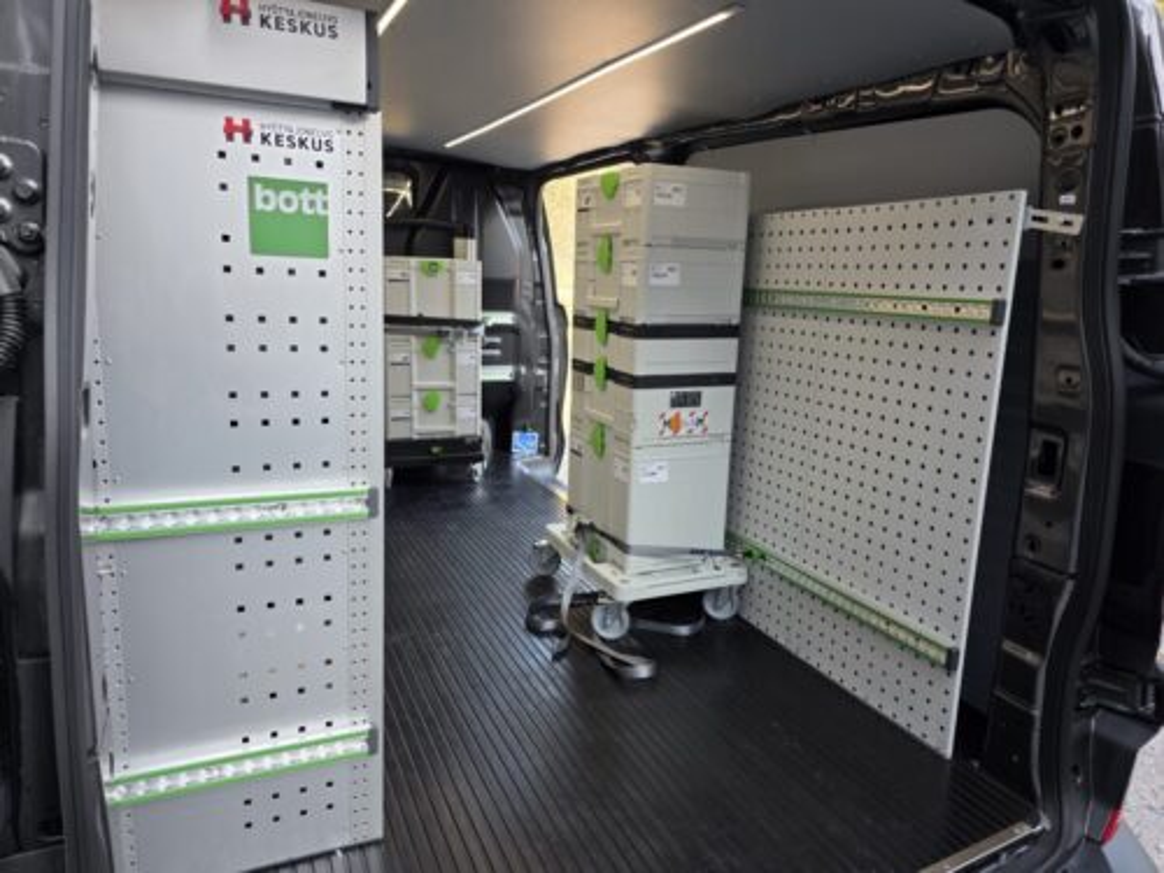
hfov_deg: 73.9
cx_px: 582
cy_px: 436
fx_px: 773
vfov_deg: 58.9
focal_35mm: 23
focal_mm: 6.3
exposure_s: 1/180
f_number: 1.7
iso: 50
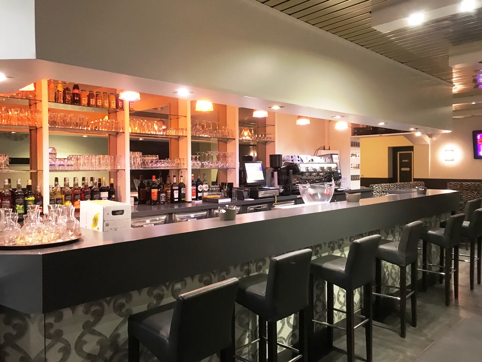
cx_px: 241
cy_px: 181
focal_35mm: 28
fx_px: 390
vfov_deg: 49.7
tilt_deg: -1.6
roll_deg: +0.0
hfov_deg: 63.4
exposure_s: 1/11
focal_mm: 3.99
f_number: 1.8
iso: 100
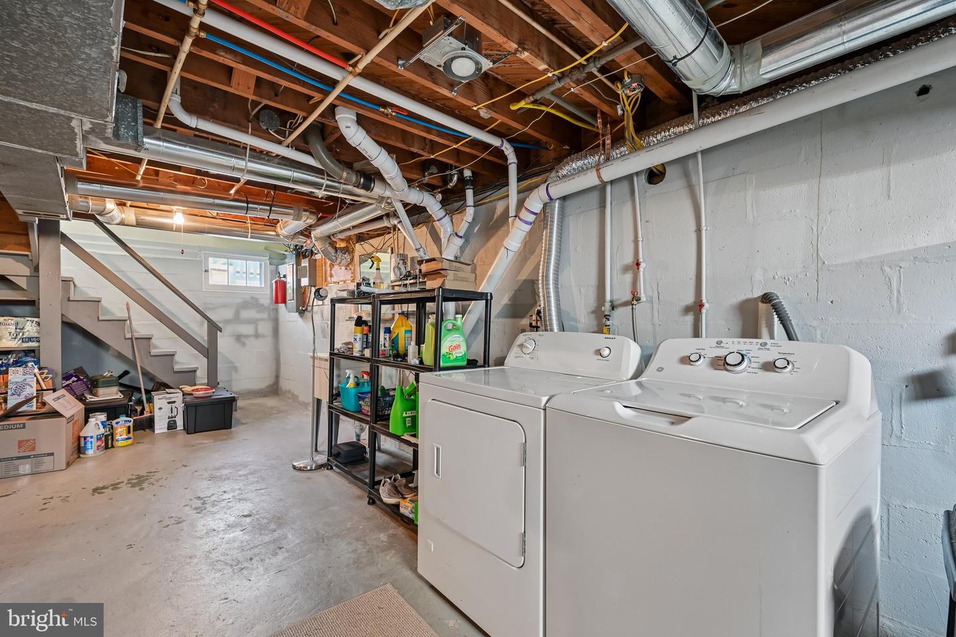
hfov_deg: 98.5
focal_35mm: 16
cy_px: 318
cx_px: 478
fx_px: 412
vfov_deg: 75.5
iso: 400
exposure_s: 1/2.5
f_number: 8
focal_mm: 15.5
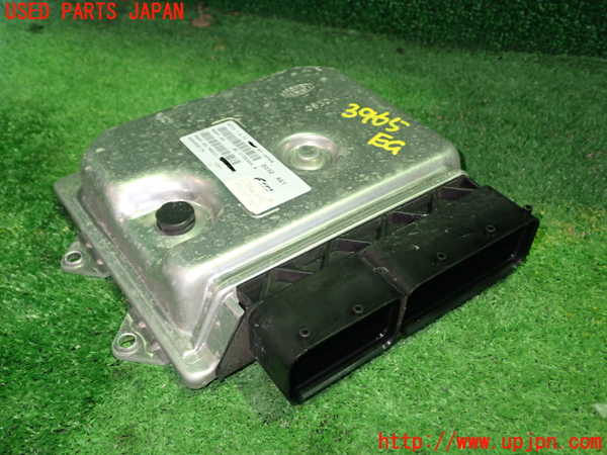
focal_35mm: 36
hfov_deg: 51.4
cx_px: 304
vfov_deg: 39.7
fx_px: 631
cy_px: 228
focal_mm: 6.37
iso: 640
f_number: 2.5
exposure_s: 1/40
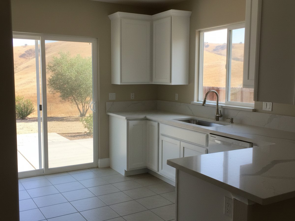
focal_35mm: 23
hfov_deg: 73.9
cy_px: 110
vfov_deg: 58.9
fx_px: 196
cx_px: 148
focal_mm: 6.4
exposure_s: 1/1001
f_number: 1.8
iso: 505
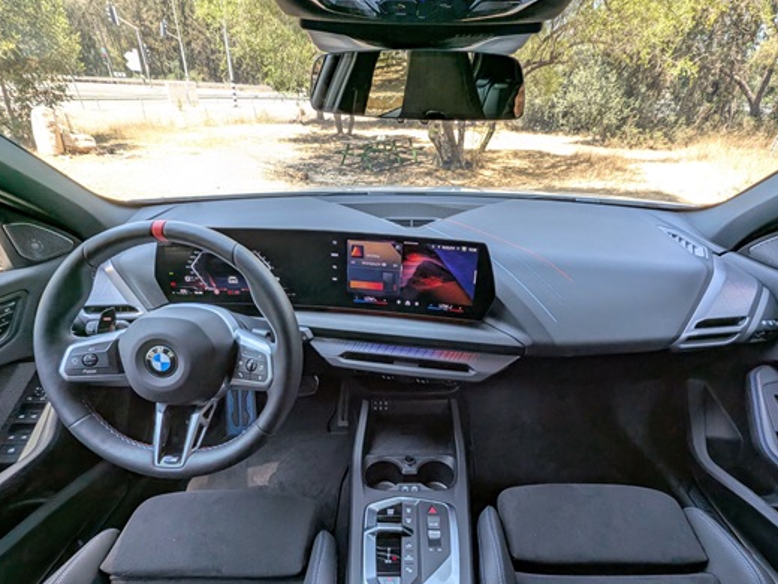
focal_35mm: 16
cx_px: 408
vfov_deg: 77.7
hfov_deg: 94.4
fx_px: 360
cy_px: 332
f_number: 2.2
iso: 39
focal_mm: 1.95
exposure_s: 1/152
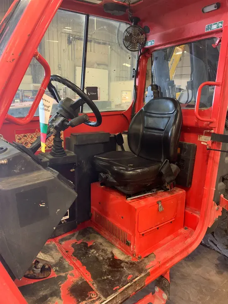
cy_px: 152
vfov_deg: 67.3
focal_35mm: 26
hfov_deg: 53.1
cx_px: 114
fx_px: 228
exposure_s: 1/31
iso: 400
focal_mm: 4.25
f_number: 1.8
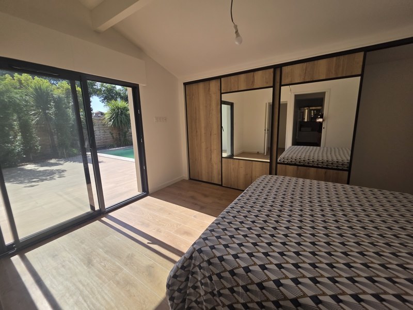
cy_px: 155
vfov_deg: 89.9
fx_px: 155
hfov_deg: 106.2
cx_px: 206
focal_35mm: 13
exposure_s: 1/1176
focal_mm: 2.2
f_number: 1.9
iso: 40
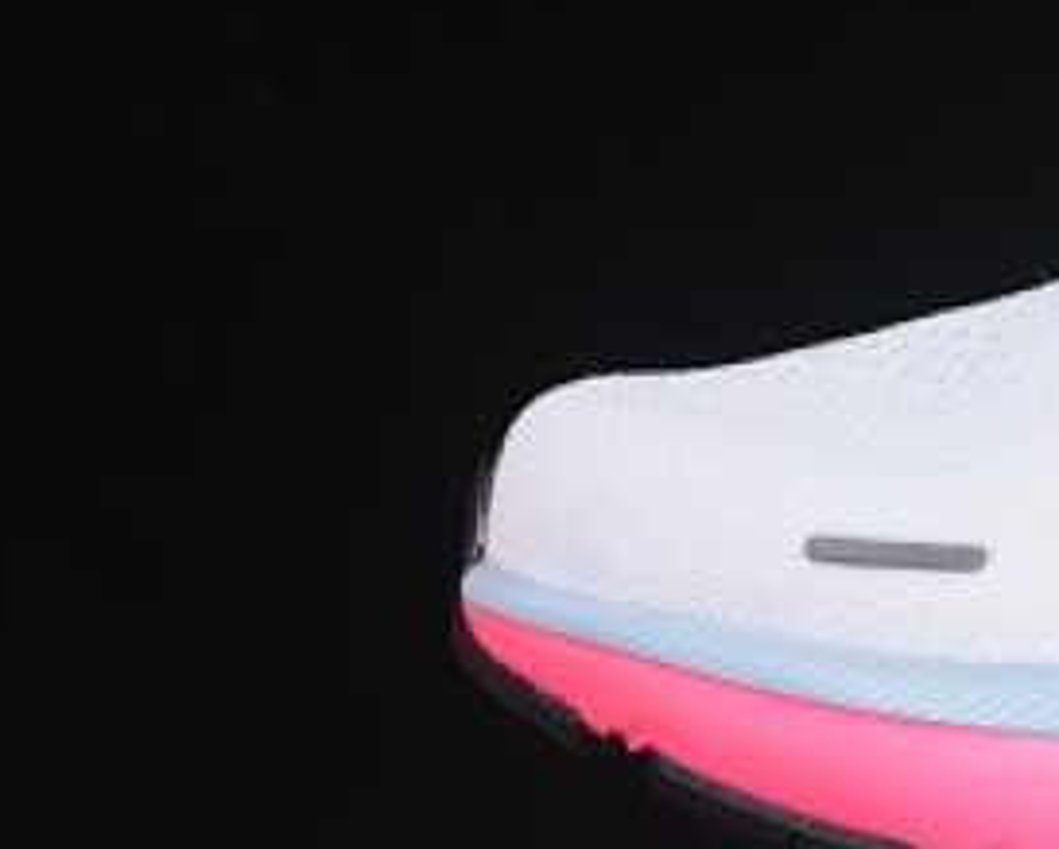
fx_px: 8723
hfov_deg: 6.8
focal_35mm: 278
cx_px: 1823
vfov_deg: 5.6
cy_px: 74
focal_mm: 50
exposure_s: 1/100
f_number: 8
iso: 160
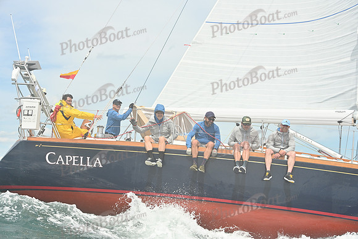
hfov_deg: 28.8
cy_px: 120
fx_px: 696
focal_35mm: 70
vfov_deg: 19.5
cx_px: 179
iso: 320
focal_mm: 70
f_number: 8
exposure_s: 1/1250
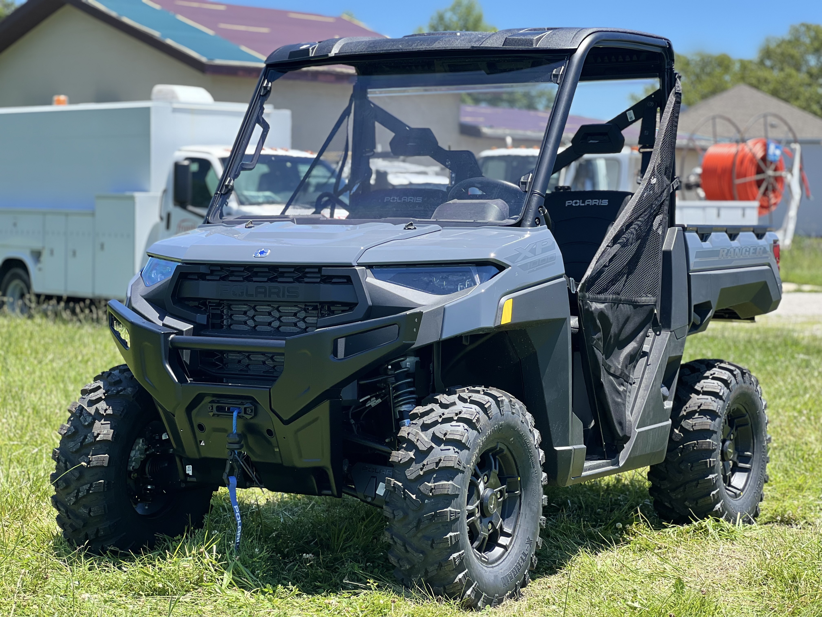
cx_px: 411
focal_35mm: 77
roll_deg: -1.2
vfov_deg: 19.1
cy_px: 308
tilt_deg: -3.0
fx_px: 1828
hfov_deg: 25.3
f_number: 2.8
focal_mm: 9
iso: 25
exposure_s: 1/207
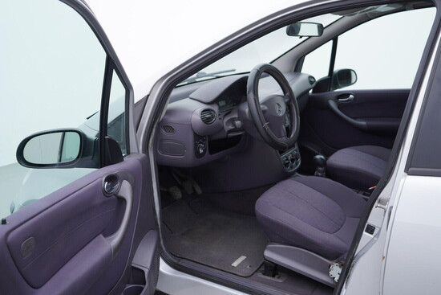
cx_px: 220
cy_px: 148
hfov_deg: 53.1
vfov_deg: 36.9
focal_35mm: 36
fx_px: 441
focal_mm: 24
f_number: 3.2
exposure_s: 1/50
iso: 125
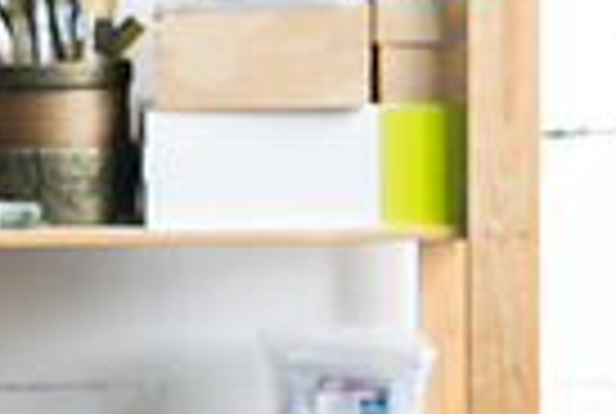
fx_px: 3121
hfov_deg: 10.7
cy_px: 214
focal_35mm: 182
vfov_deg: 7.6
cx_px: -387
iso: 500
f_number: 5
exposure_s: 1/160
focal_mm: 50
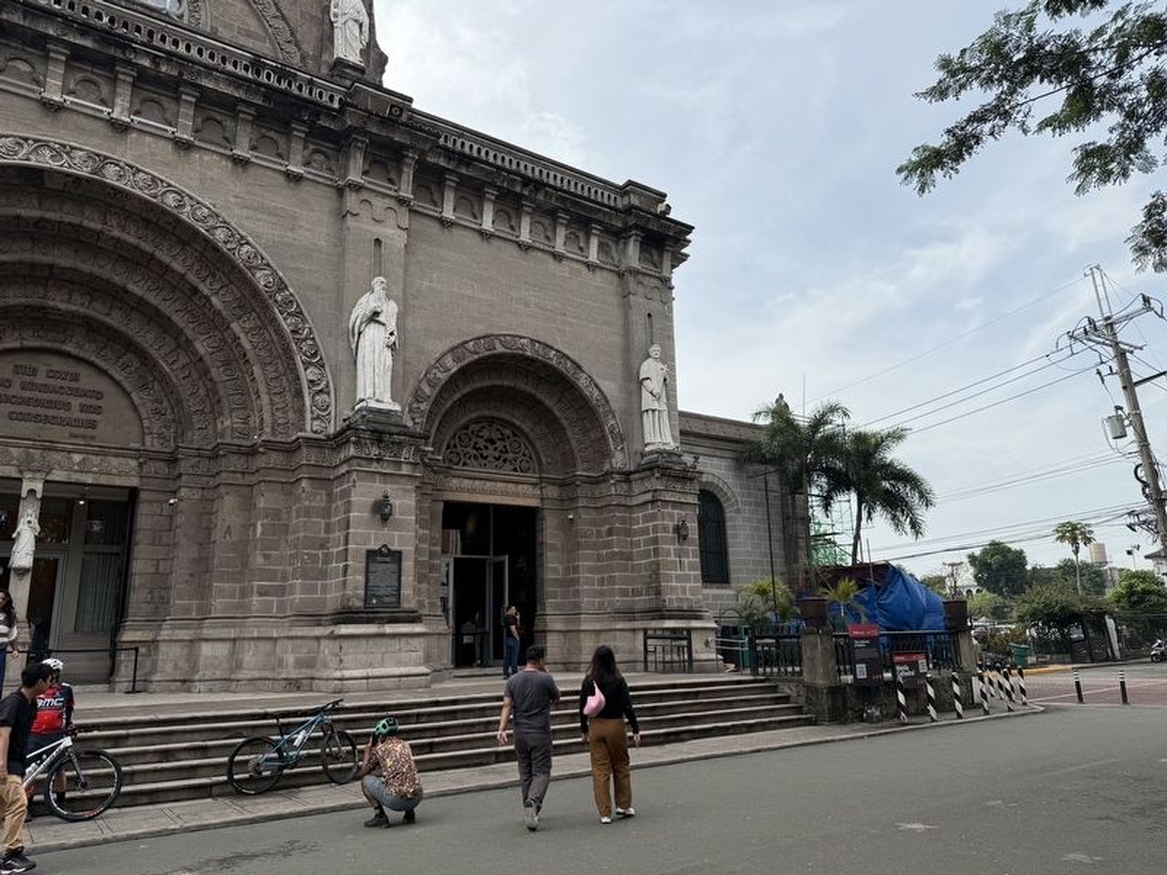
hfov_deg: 71.6
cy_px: 438
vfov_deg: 56.8
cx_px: 584
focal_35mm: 24
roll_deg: +1.0
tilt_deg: +13.9
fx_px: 809
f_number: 1.78
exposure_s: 1/4975
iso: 80
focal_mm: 6.76
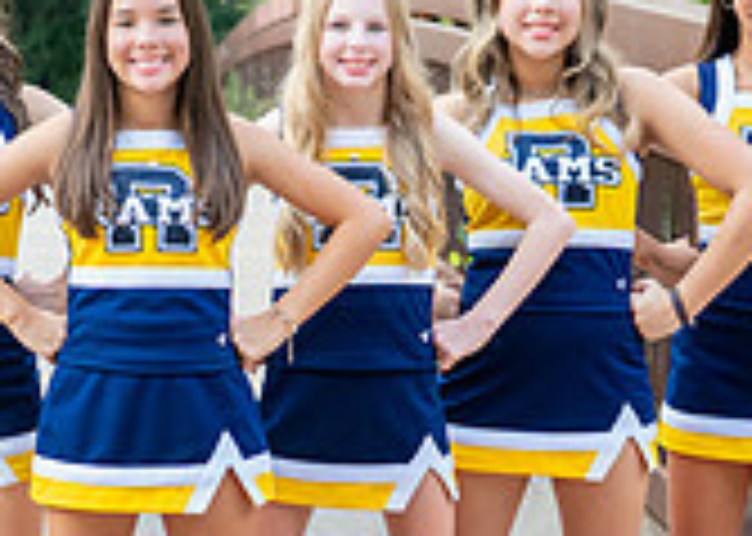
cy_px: 362
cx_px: 134
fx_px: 4055
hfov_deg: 10.6
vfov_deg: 7.6
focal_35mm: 190
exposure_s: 1/500
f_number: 3.2
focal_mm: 50
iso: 1250
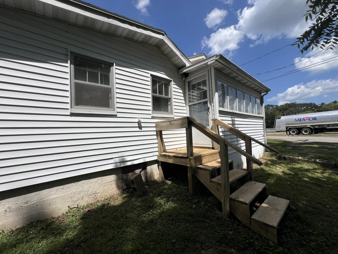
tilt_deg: +3.5
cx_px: 169
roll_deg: +2.5
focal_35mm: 13
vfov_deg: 89.9
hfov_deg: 106.2
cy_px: 127
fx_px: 127
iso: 32
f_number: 1.8
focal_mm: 1.57
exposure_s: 1/3311
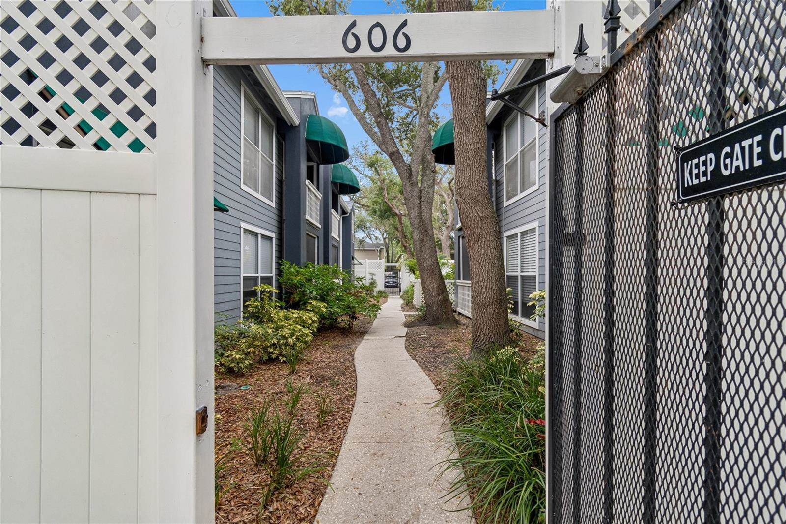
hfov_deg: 100.4
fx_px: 327
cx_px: 393
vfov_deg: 77.3
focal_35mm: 15
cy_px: 262
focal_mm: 10
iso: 100
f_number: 7.1
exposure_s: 1/25
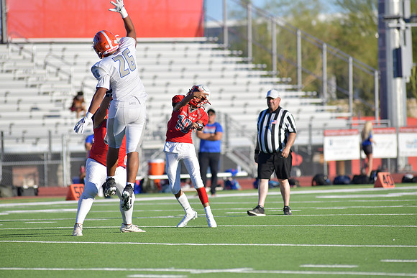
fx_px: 3476
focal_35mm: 300
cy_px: 139
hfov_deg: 6.9
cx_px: 208
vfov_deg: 4.6
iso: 360
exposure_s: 1/3200
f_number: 5
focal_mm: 300
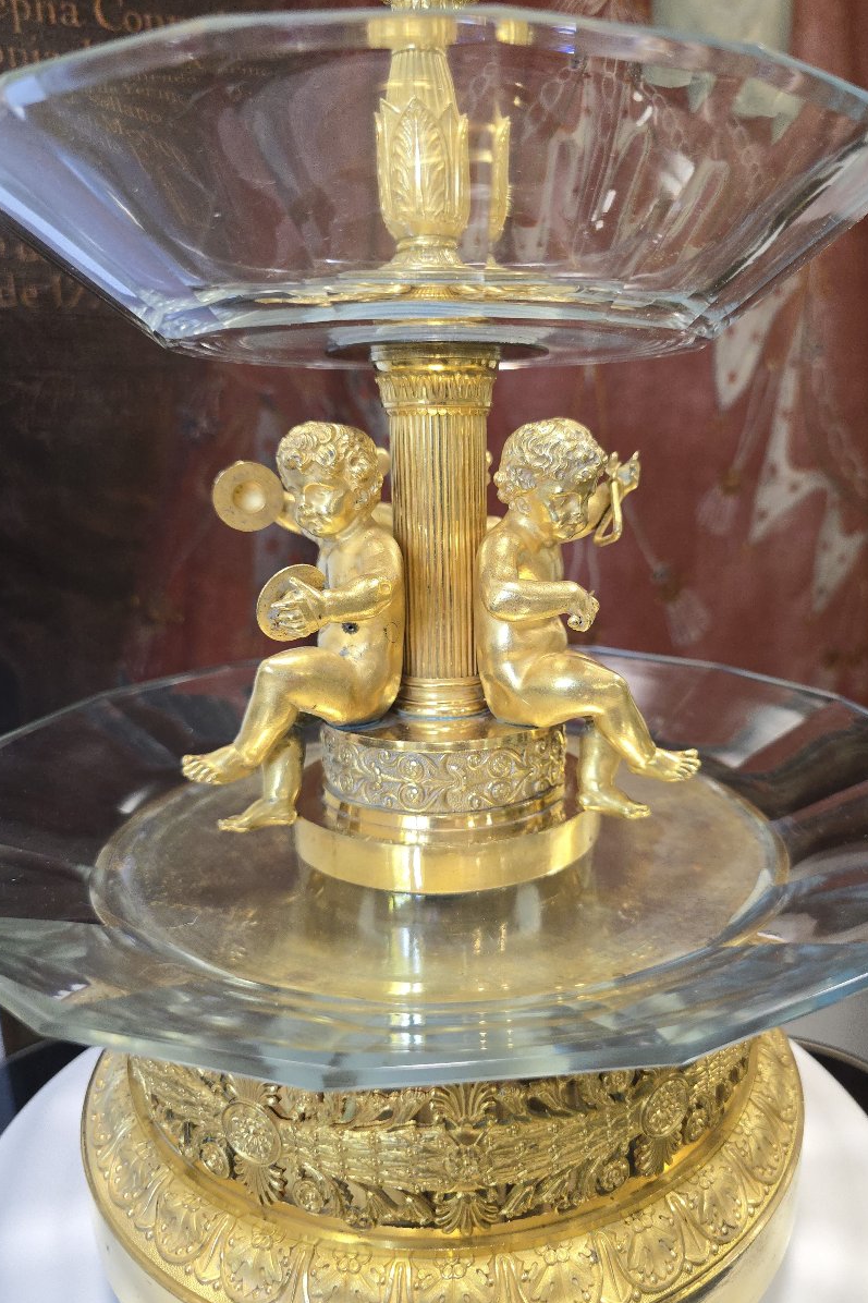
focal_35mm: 24
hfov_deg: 53.0
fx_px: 868
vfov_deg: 73.8
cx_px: 481
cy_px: 652
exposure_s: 1/100
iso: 320
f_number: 1.7
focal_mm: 6.3
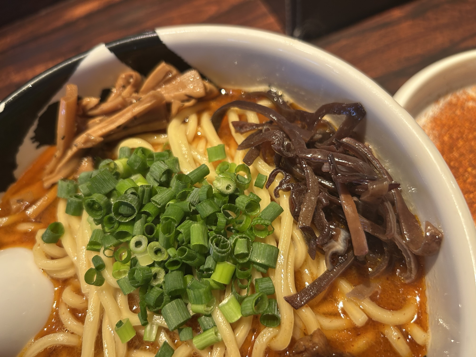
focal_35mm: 26
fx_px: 358
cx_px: 238
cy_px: 178
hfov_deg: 67.3
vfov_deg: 53.1
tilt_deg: -60.4
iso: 125
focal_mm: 5.7
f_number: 1.5
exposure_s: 1/100
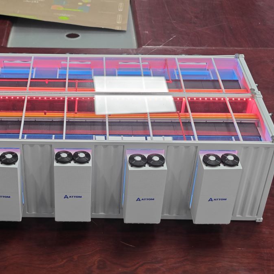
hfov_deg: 27.4
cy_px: 150
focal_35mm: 62
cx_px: 71
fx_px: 555
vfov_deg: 27.7
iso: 80
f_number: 1.9
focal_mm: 8.7
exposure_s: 1/75.8
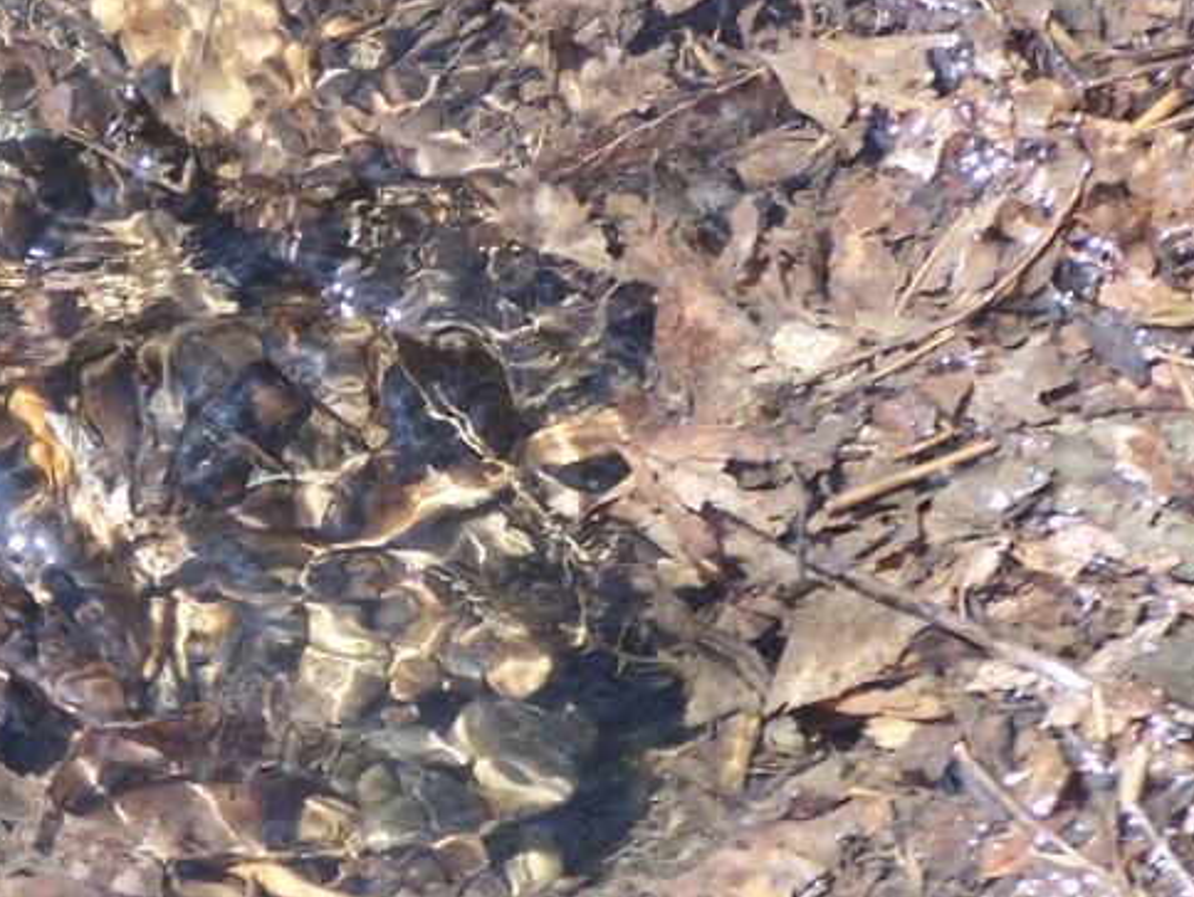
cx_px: 222
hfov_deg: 5.5
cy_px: 188
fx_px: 12358
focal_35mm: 358
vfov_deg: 4.2
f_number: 3.2
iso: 80
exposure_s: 1/200
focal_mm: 28
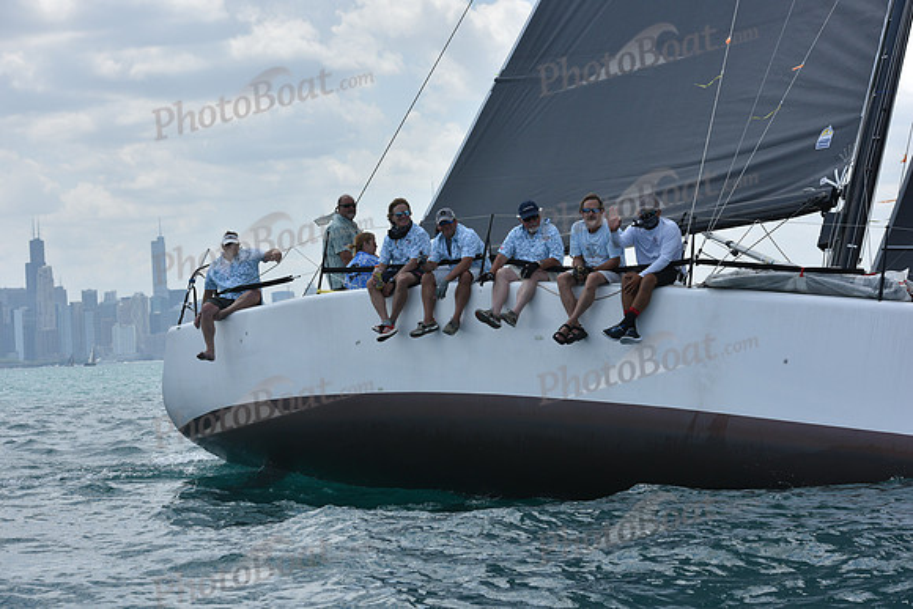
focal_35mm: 95
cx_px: 456
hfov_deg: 21.5
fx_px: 2410
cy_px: 304
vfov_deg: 14.4
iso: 250
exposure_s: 1/1250
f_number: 8
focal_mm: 95
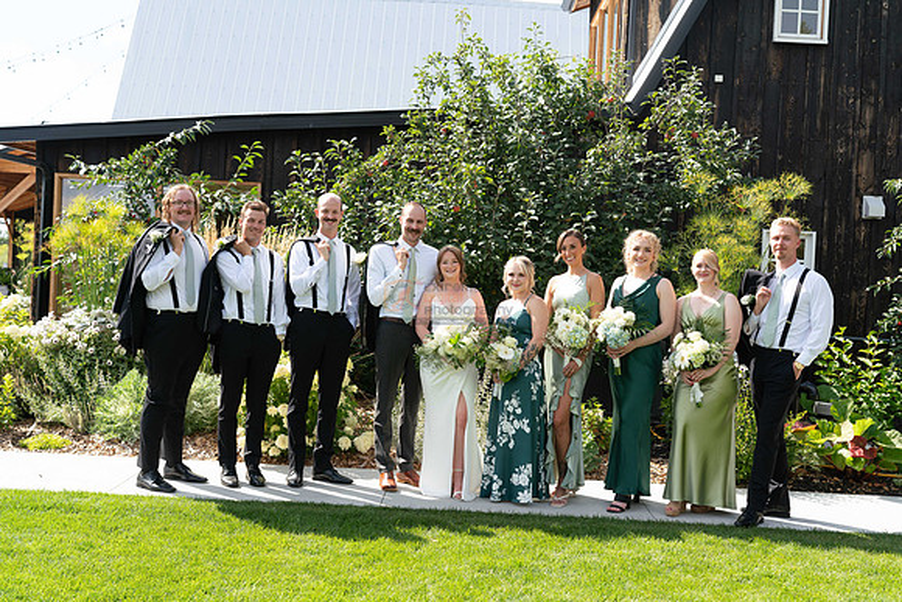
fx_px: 1103
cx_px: 451
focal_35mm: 44
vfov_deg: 30.5
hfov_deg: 44.5
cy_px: 301
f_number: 5
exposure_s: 1/640
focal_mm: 44
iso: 400
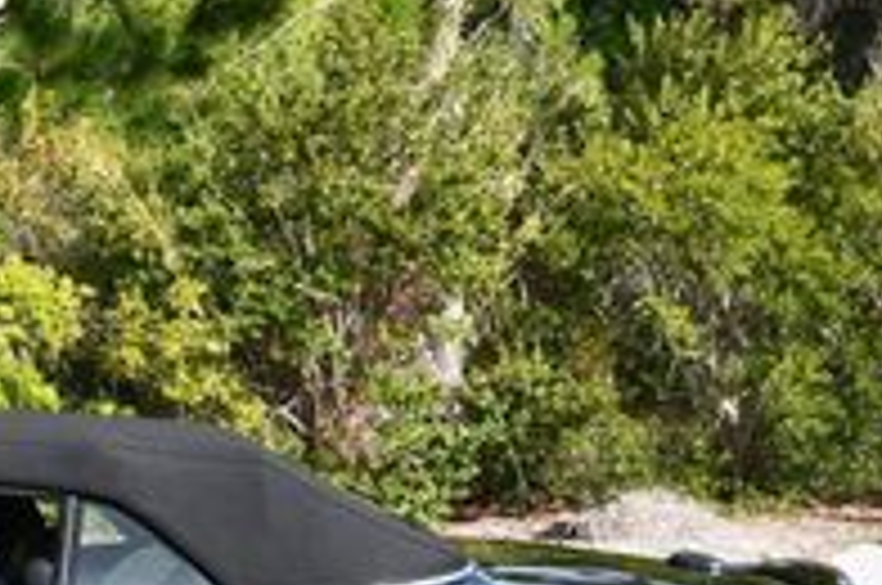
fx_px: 3522
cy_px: 405
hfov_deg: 13.7
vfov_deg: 9.5
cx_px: -315
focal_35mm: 144
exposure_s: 1/250
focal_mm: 22
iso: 200
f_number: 8
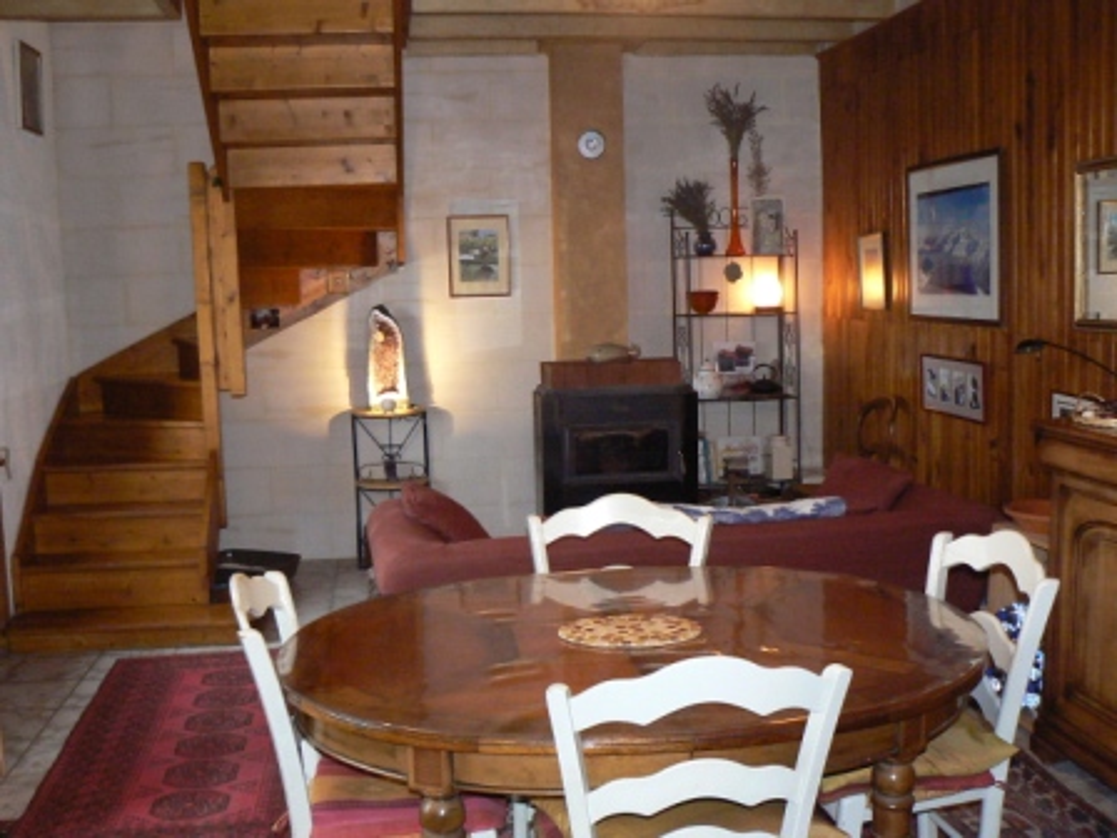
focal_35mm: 36
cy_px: 419
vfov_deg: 39.7
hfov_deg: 51.4
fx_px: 1162
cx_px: 558
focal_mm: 6
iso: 400
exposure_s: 1/20
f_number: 2.8
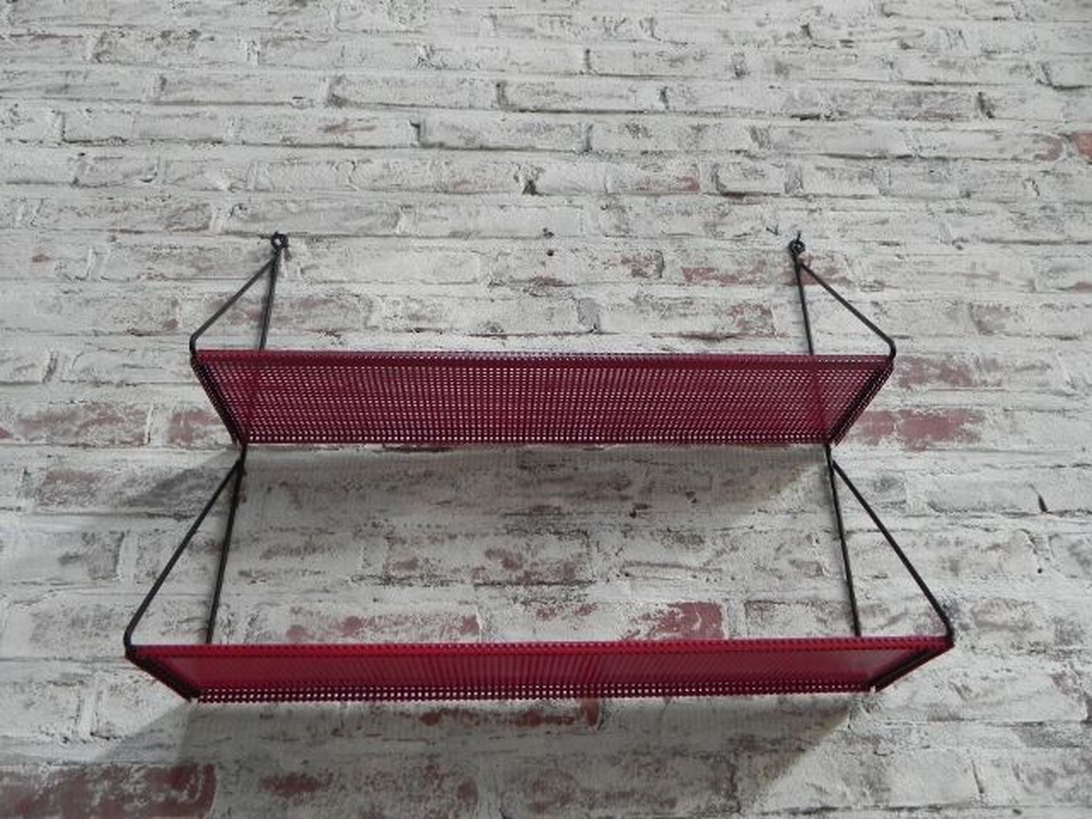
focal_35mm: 29
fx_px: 915
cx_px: 546
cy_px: 410
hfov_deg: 61.7
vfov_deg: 48.2
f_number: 2.8
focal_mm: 5.2
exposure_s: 1/44.3
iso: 160
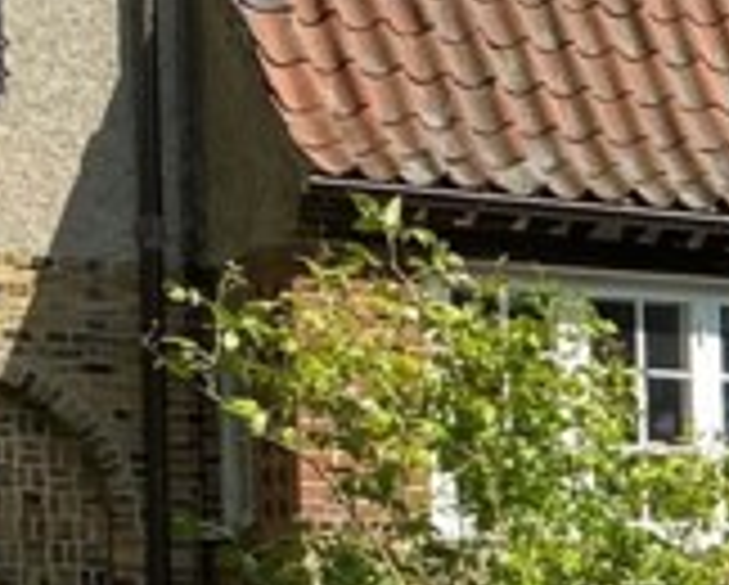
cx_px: 2596
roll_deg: -0.9
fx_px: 4320
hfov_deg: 7.6
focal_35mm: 200
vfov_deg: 7.5
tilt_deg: -5.4
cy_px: 1112
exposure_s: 1/1585
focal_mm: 4.25
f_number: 1.8
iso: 32
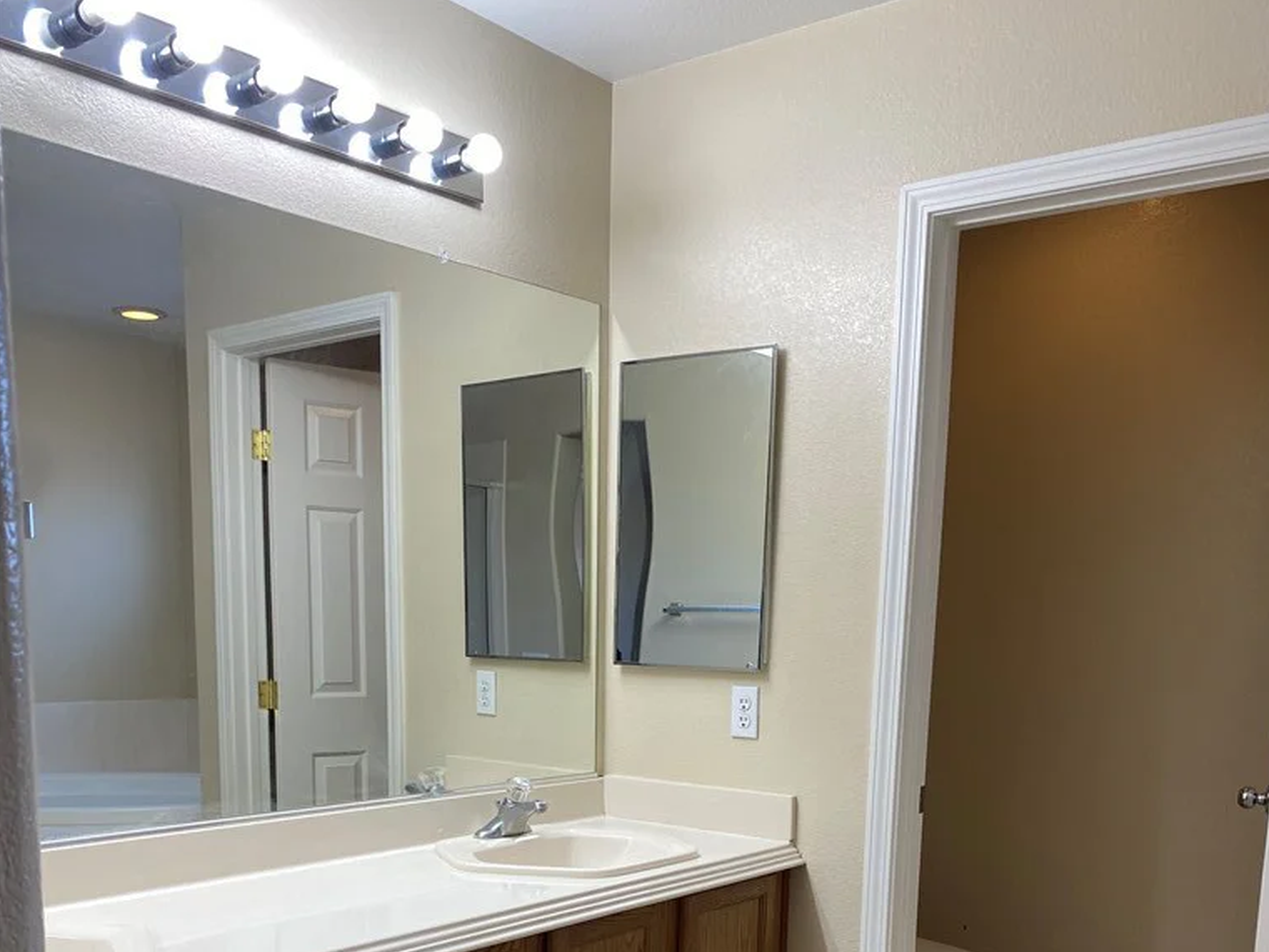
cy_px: 825
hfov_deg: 52.6
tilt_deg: -8.4
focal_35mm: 35
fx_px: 1283
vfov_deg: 38.4
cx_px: 637
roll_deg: +0.8
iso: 64
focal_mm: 4.25
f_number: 1.8
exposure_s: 1/120
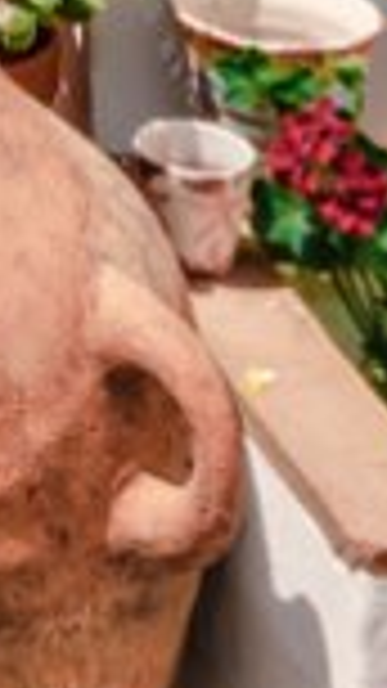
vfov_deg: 9.9
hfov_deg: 6.0
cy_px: -1246
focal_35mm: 175
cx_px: -1076
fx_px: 3194
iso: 500
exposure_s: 1/8
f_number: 22
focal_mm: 17
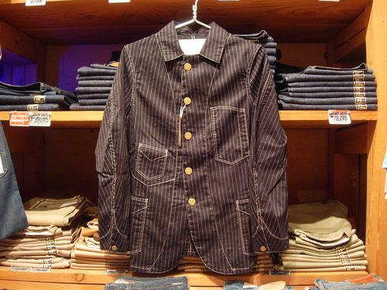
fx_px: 436
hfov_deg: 47.9
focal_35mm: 39
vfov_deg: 36.8
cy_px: 147
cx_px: 197
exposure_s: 1/3.2
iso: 200
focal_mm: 7.8
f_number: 2.8
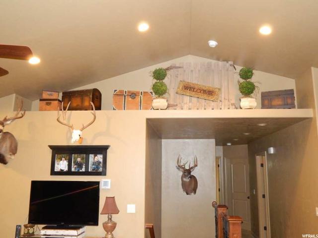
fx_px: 285
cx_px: 159
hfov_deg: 58.4
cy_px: 119
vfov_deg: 45.4
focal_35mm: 31
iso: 640
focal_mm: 5.6
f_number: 3.2
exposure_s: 1/30
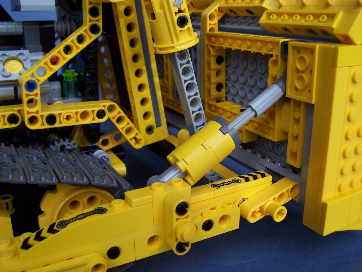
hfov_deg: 50.1
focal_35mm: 37
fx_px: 387
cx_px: 181
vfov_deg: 38.7
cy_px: 136
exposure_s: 1/250
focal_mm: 5.6
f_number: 2.8
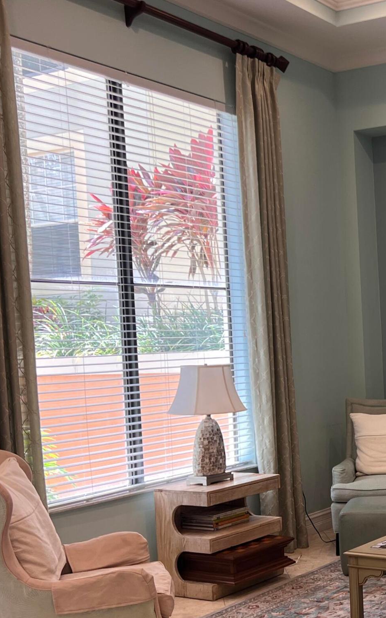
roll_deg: +2.7
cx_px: 480
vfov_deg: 38.0
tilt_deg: -3.5
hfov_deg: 22.3
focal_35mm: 53
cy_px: 386
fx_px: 892
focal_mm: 5.7
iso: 80
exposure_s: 1/120
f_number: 1.5
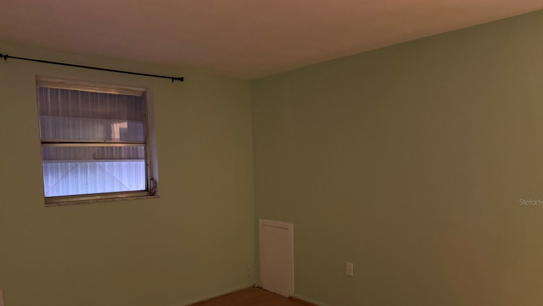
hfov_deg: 69.8
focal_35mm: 27
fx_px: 389
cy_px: 202
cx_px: 272
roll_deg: +0.8
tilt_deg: -5.1
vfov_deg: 42.4
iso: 1250
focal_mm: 6.76
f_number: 1.78
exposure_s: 1/30
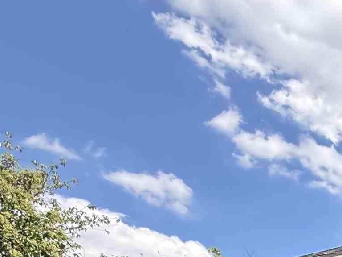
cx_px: 550
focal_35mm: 56
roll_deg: +1.0
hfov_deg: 24.2
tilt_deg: +3.7
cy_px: 468
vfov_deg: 19.3
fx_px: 553
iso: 64
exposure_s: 1/540
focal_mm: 2.22
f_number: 2.2
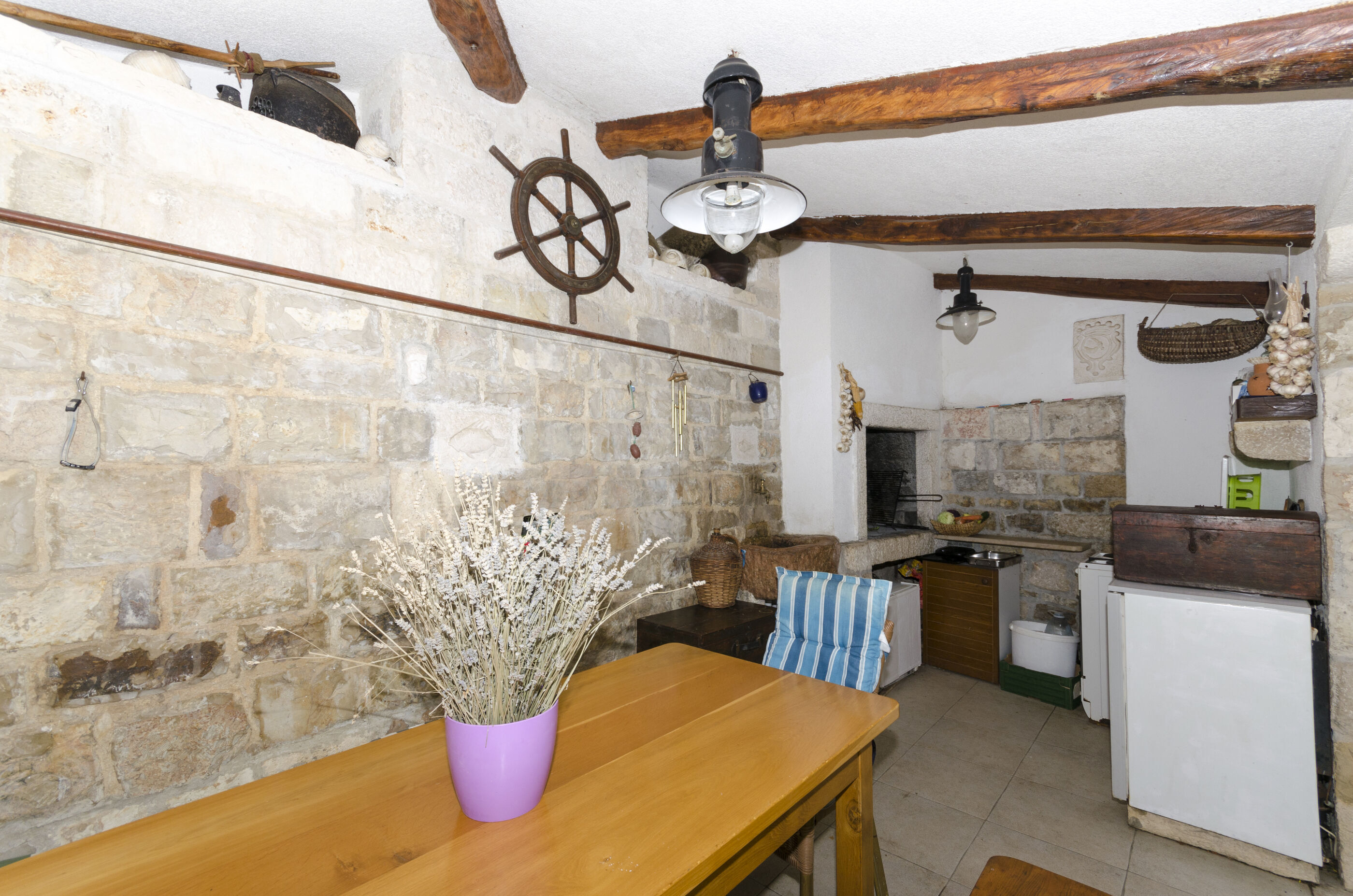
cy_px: 448
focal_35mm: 15
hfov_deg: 100.5
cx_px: 676
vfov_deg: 77.1
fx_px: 563
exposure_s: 1/200
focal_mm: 10
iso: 125
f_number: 8
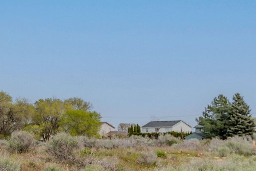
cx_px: -53
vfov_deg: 12.6
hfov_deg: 17.8
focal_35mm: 109
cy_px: 96
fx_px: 775
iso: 100
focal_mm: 43
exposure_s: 1/1000
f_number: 4
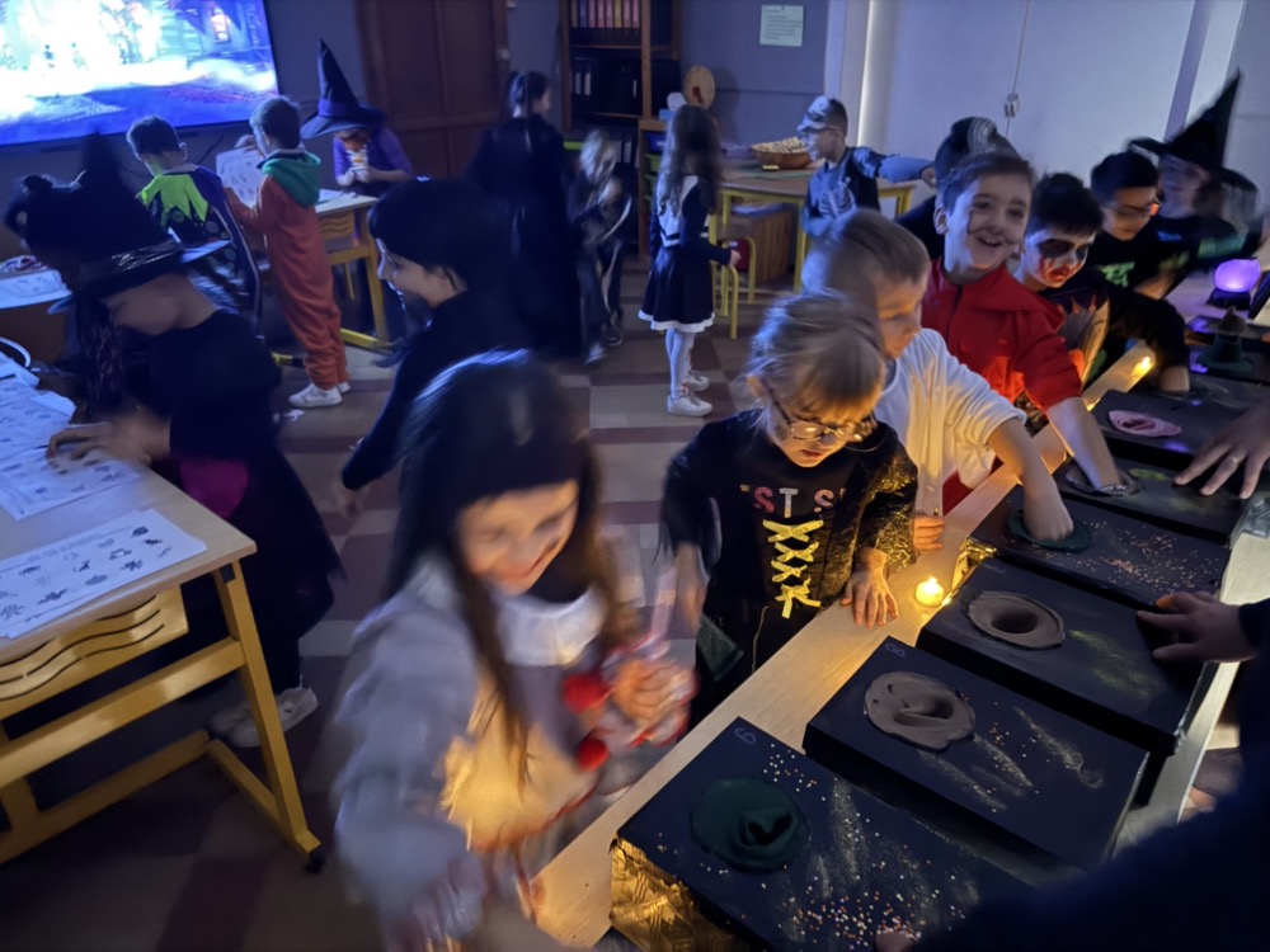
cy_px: 476
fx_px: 881
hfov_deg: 71.6
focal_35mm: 24
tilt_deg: -25.2
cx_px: 635
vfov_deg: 56.8
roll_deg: -0.7
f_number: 1.78
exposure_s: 1/10
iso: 5000
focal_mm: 6.76
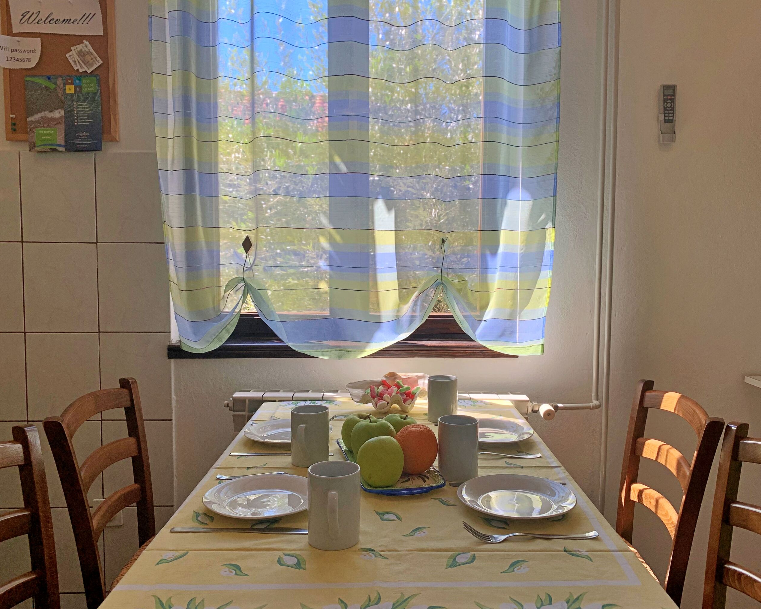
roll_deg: +0.3
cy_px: 305
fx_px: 631
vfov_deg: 51.5
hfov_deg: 62.1
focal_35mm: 28
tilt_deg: -4.0
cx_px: 408
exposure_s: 1/431
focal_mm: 4.25
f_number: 1.8
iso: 25
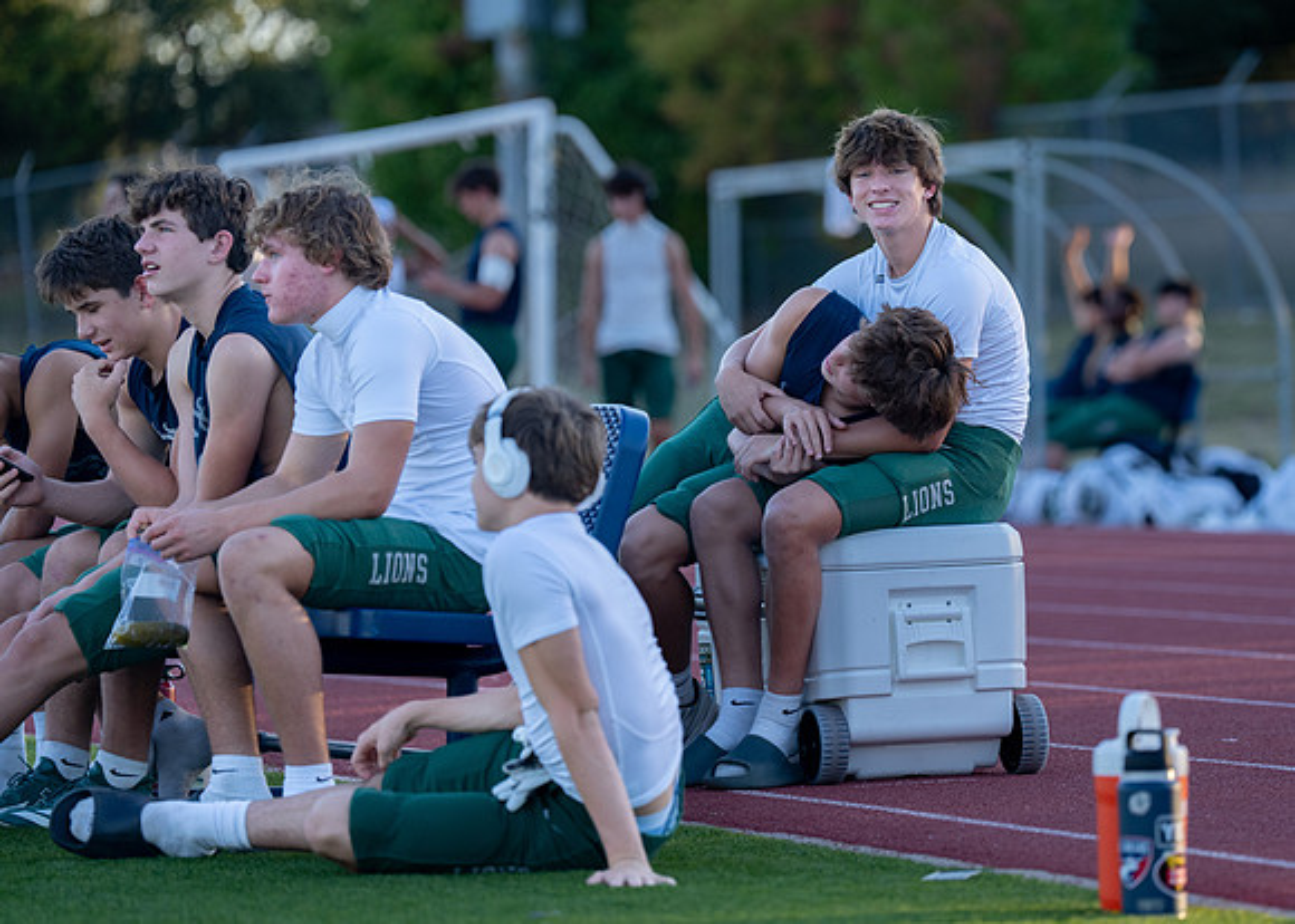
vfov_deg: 6.6
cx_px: 884
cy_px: 373
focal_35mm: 218
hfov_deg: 9.2
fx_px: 8012
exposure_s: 1/1250
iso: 500
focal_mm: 156
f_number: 2.8
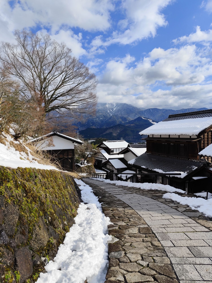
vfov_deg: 73.9
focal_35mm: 23
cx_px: 106
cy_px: 142
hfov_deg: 58.9
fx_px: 188
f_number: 1.65
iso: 50
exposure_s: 1/2000
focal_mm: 6.19
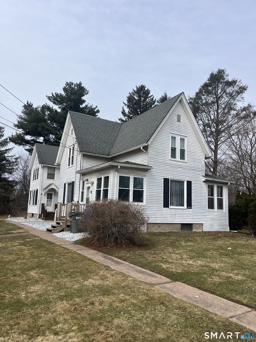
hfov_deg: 53.1
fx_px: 256
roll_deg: -1.7
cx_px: 128
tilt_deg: +8.5
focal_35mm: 26
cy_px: 171
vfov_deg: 67.3
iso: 50
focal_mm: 5.1
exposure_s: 1/4651
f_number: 1.6
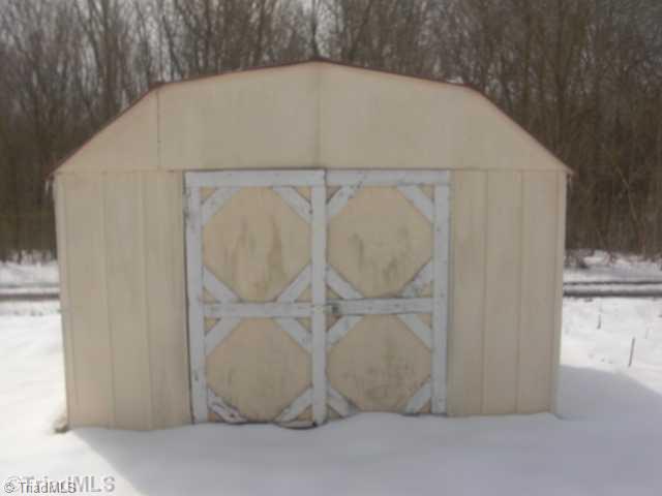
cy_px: 248
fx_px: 688
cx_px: 331
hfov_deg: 51.4
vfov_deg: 39.7
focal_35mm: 36
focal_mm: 6.3
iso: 50
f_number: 7.9
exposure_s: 1/250
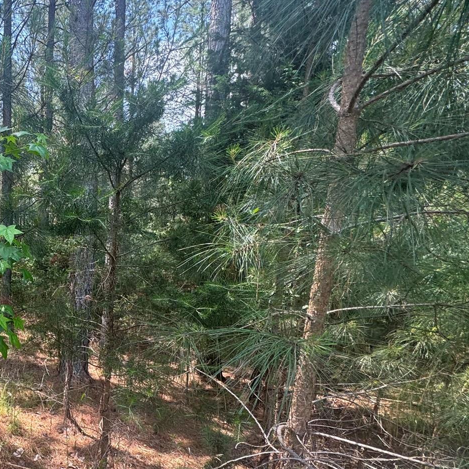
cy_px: 277
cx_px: -39
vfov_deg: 58.7
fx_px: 414
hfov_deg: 45.5
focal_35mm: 27
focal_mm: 2.22
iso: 40
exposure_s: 1/184
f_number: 2.2
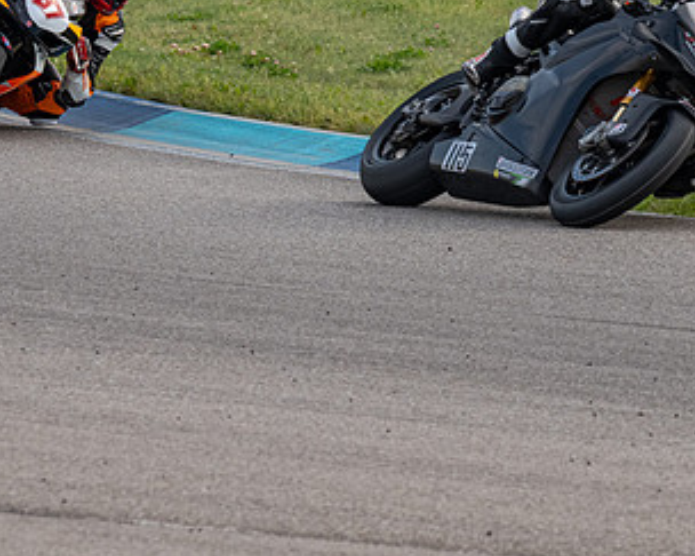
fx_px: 9479
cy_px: 39
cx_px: 235
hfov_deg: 4.2
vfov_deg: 3.4
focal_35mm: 461
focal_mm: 200
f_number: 11
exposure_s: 1/800
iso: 1000
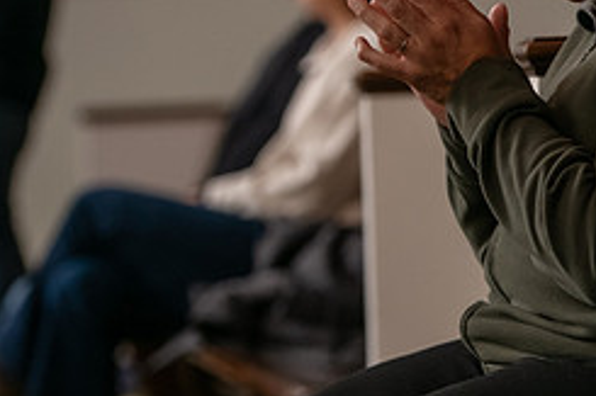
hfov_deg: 8.2
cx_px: 586
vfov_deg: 5.5
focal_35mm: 249
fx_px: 4119
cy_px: 74
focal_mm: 105
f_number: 2.8
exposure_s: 1/50
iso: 1600
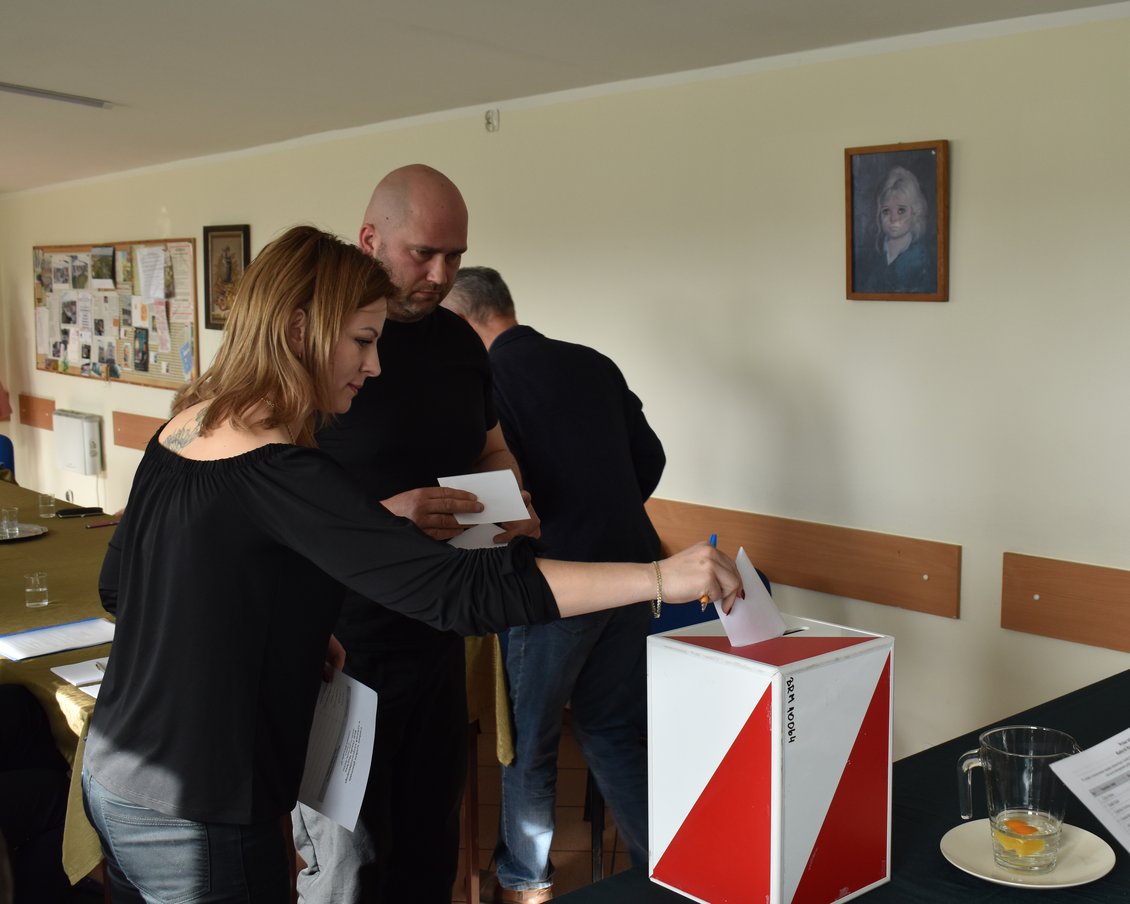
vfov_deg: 36.5
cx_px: 607
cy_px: 454
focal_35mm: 41
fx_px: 1371
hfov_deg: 44.8
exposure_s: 1/160
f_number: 6.3
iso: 400
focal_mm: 24
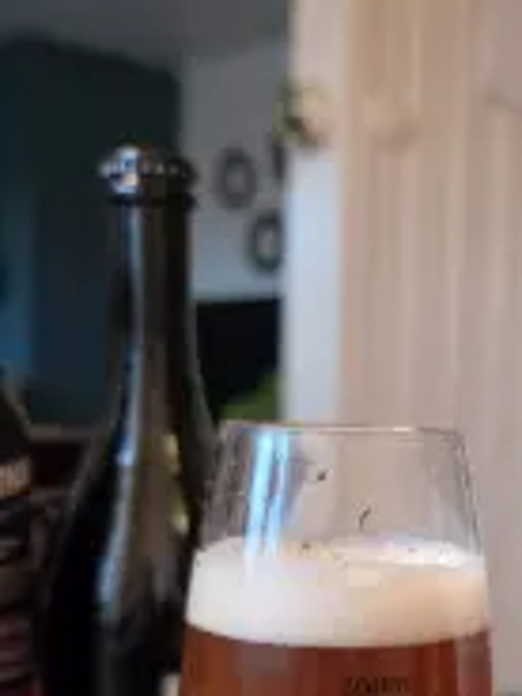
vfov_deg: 36.9
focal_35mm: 50
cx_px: 537
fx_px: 1005
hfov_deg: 27.3
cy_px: 556
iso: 500
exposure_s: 1/100
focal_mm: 6.5
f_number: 1.4
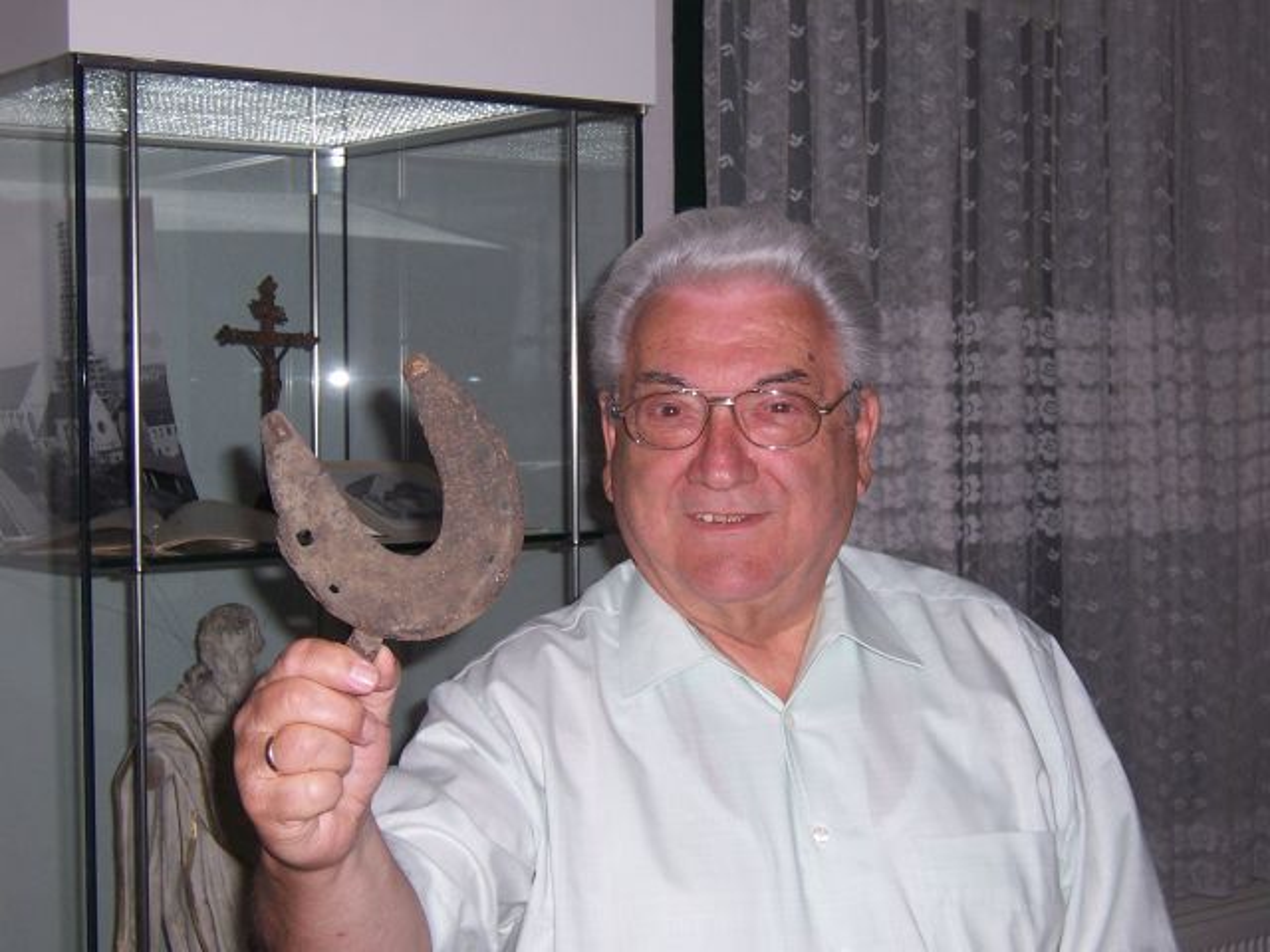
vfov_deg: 24.4
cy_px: 476
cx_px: 635
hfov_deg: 32.2
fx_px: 2201
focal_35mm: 60
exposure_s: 1/90
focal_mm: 10
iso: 80
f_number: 4
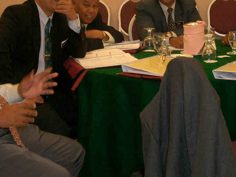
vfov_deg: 16.4
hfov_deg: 21.8
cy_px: 69
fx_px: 613
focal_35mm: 90
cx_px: 116
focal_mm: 8.2
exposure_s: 1/40
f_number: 3.1
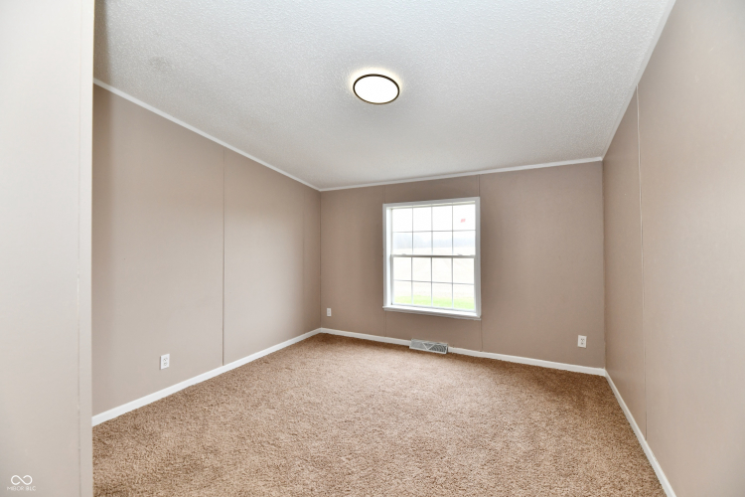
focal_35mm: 14
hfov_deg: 104.3
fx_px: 290
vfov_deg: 81.2
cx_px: 372
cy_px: 248
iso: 640
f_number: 6.3
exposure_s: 1/160
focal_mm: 14
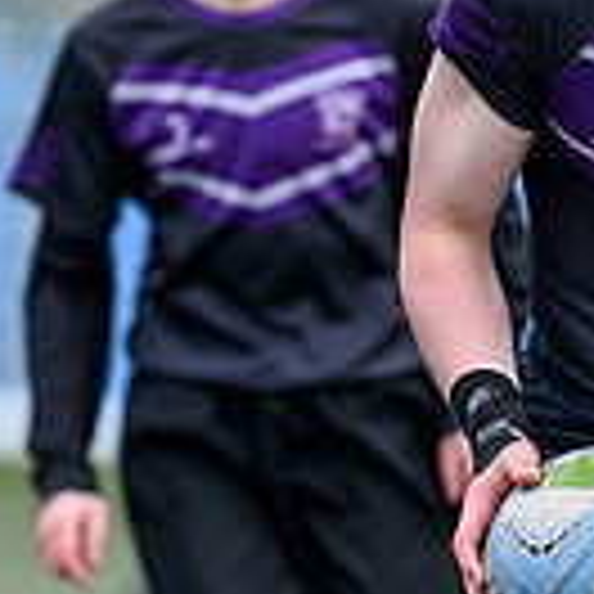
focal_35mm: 1736
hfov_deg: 1.0
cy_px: 490
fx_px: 33703
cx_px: 811
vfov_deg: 1.0
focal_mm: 400
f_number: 3.5
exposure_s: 1/1600
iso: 500
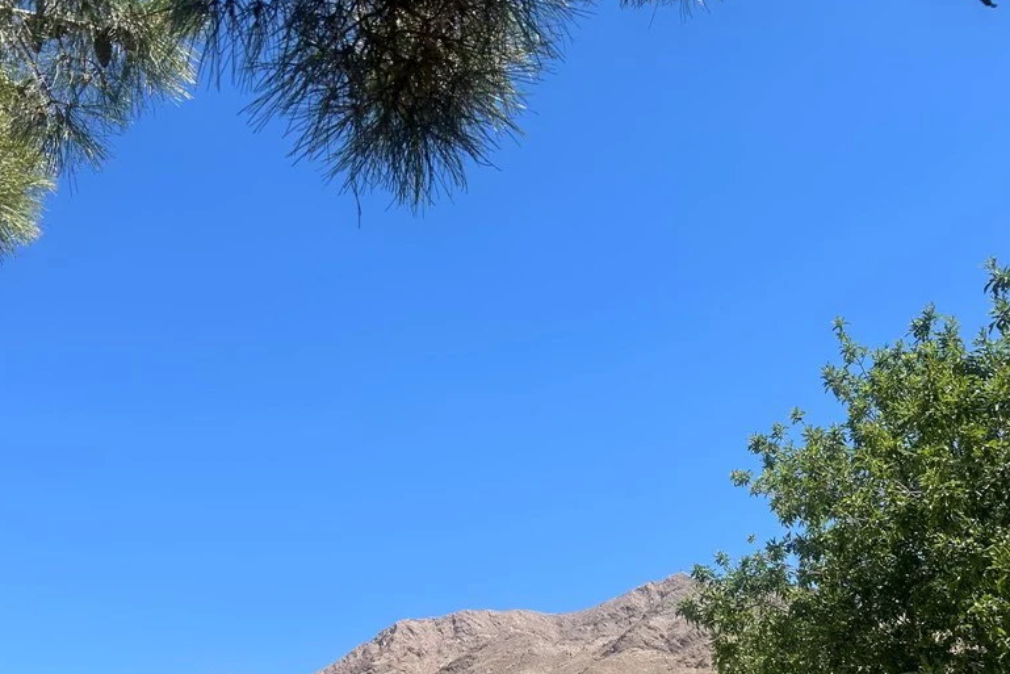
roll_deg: +2.0
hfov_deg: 53.1
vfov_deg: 36.4
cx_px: 468
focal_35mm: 36
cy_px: 468
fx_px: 1010
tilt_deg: +21.7
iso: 50
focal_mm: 5.7
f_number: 1.5
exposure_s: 1/3460
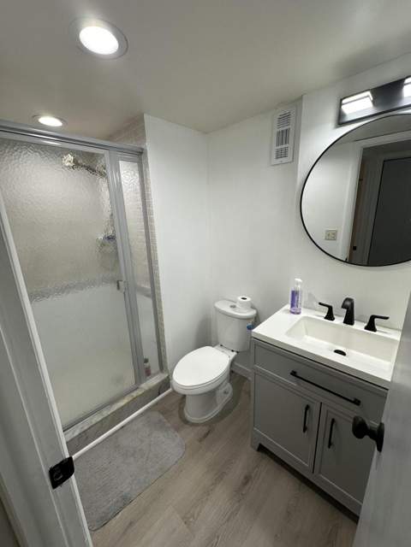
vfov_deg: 102.1
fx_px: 222
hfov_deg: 85.7
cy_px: 274
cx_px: 206
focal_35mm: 14
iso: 100
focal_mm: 2.22
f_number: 2.2
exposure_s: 1/120
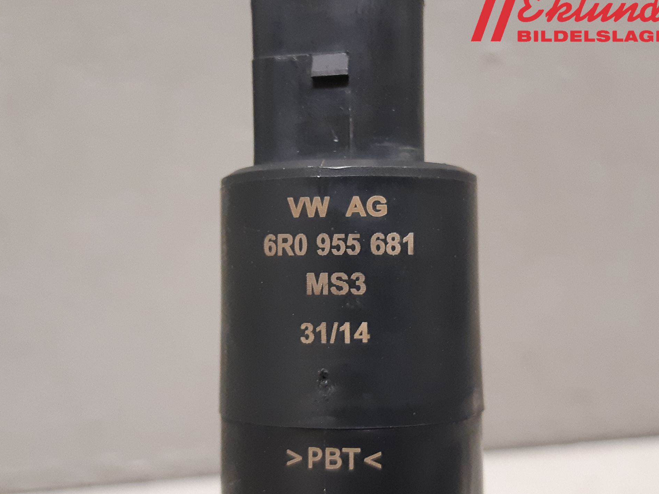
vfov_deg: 49.7
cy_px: 249
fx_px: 533
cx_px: 329
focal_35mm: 28
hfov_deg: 63.5
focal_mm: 3.93
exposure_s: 1/50
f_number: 1.7
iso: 250
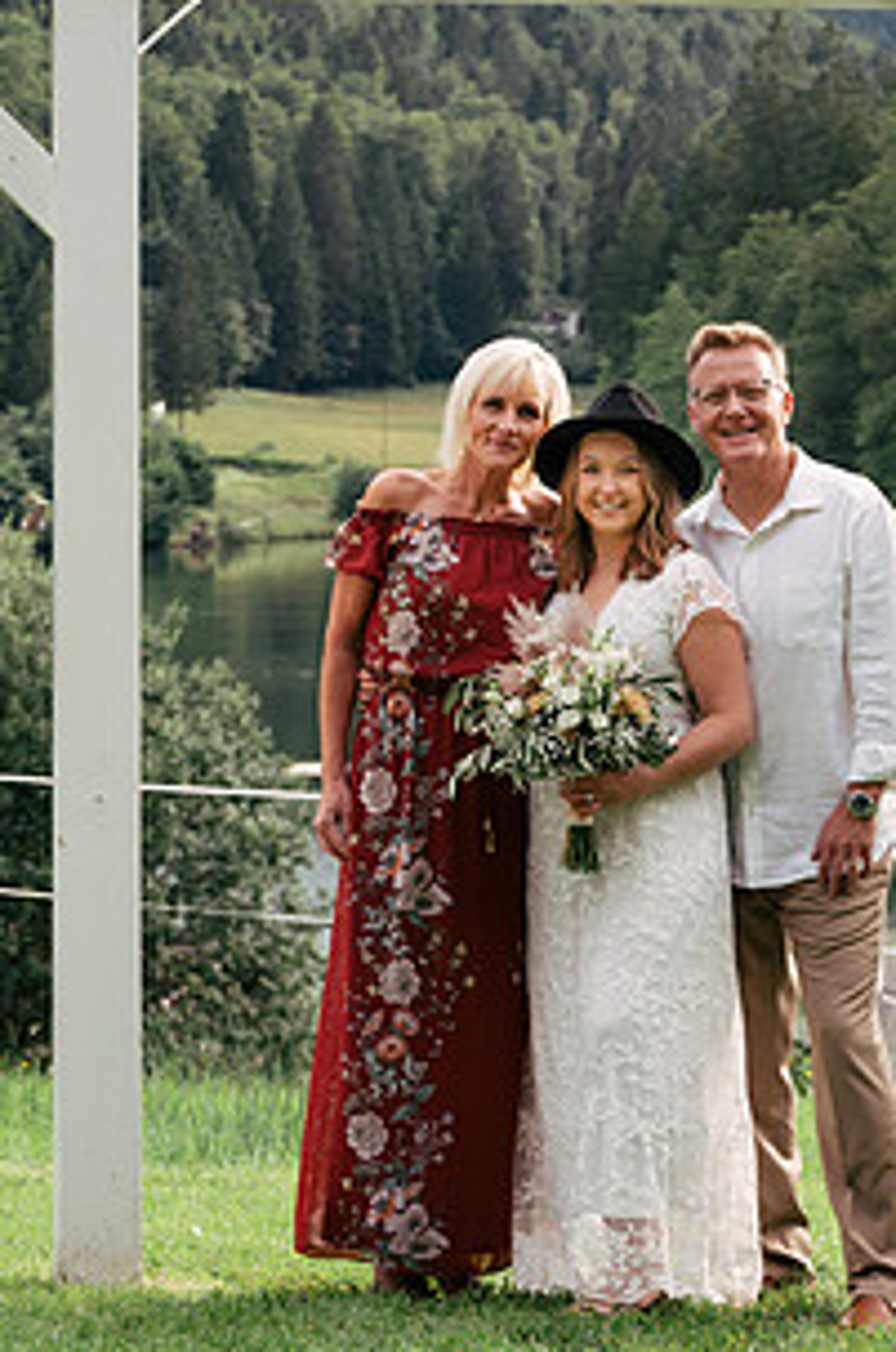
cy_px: 696
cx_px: 626
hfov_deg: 9.7
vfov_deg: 14.6
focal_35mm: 141
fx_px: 5282
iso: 500
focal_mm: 95
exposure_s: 1/250
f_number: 8
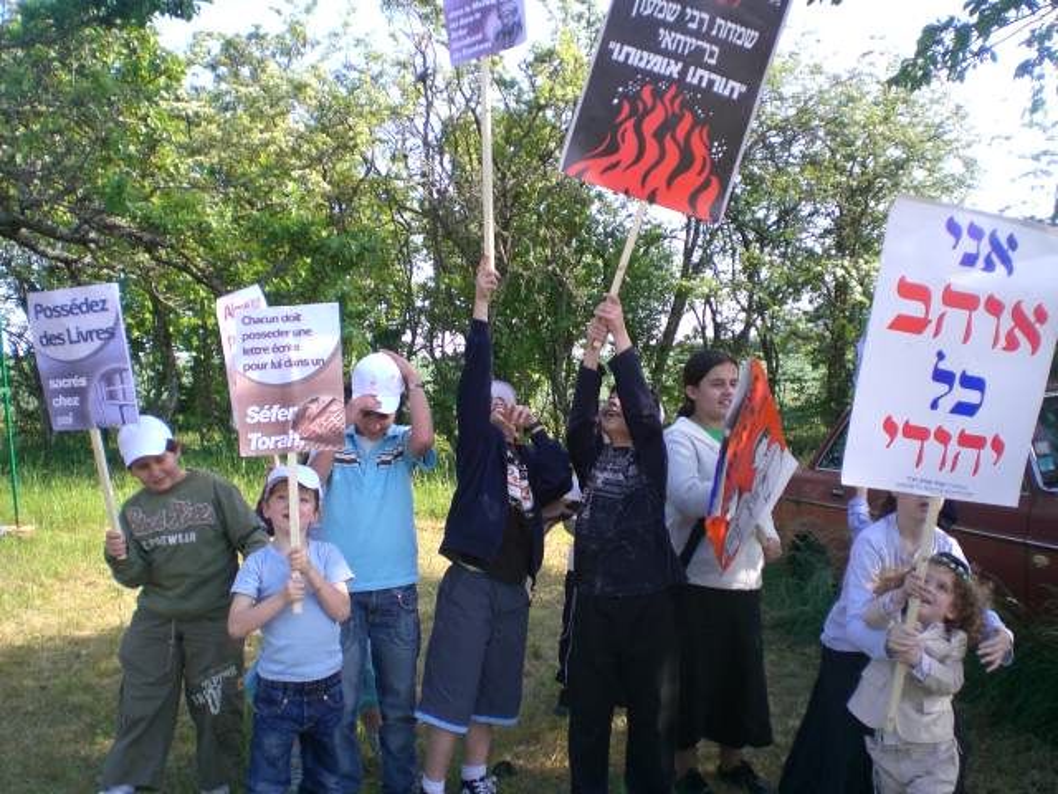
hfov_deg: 49.0
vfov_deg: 37.7
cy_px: 397
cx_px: 529
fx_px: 1161
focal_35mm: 38
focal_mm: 6.3
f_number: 3.1
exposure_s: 1/160
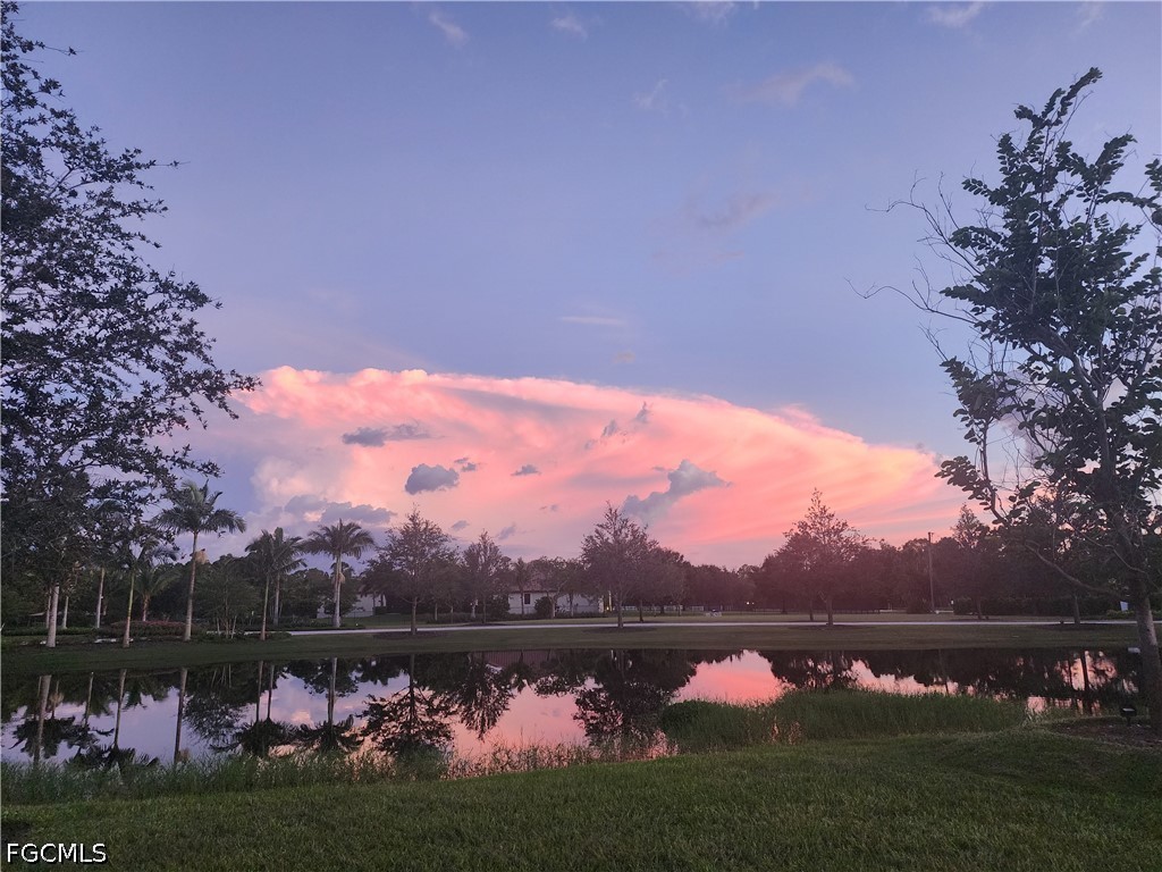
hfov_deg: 73.9
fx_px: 772
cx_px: 581
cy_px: 436
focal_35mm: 23
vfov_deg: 58.9
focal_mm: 6.4
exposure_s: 1/120
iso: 320
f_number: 1.8
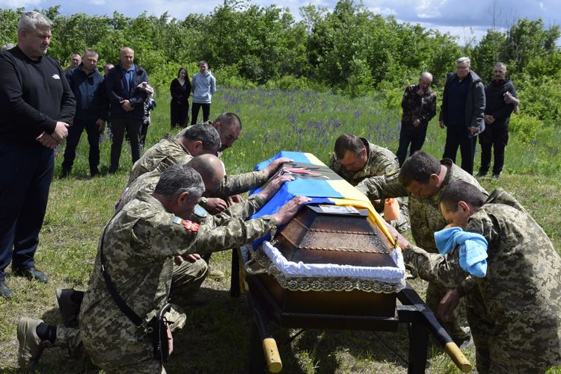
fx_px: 678
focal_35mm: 44
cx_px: 280
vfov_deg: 30.9
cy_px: 187
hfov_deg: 44.9
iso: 200
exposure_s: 1/400
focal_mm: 29
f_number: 10
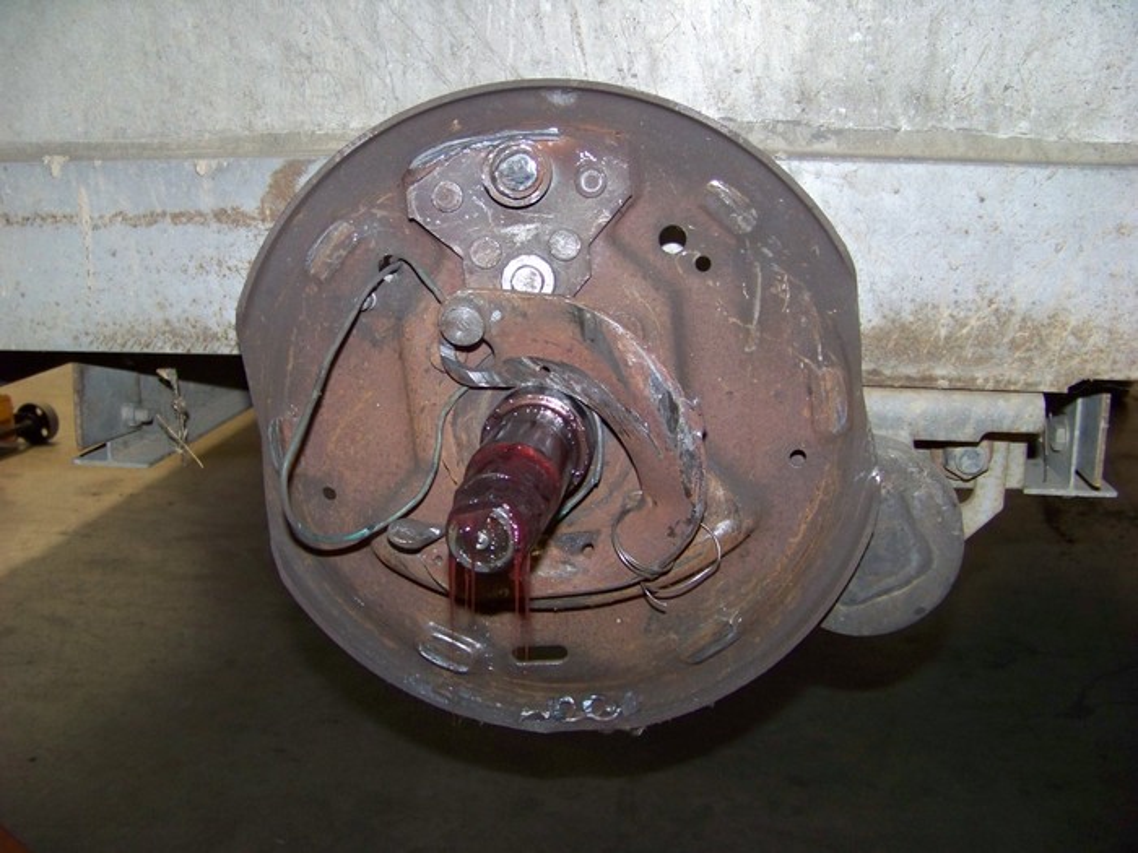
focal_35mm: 36
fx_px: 1183
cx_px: 569
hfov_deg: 51.4
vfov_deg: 39.7
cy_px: 426
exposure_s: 1/30
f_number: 2.8
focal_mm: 5.85
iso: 200
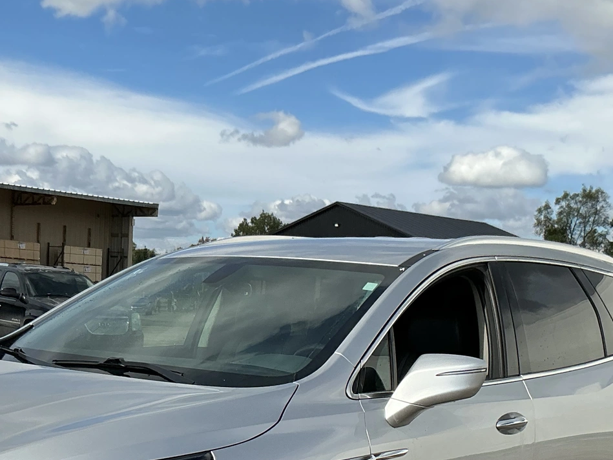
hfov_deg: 32.5
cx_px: 227
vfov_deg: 23.7
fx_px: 1045
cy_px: 467
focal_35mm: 59
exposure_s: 1/2227
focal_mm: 3
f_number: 1.8
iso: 25
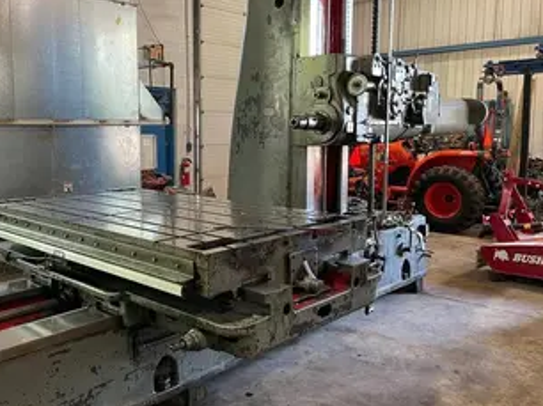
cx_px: 208
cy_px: 191
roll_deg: +0.0
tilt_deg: -7.8
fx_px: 533
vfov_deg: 41.7
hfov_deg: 53.5
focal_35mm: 34
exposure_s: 1/60
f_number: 1.6
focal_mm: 4.2
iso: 125
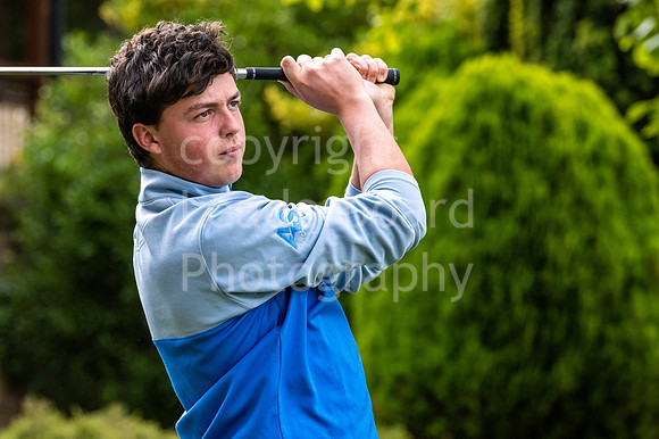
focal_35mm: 388
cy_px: 179
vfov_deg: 3.5
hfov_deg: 5.3
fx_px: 7103
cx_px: 234
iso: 200
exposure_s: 1/640
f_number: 6.3
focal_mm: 200
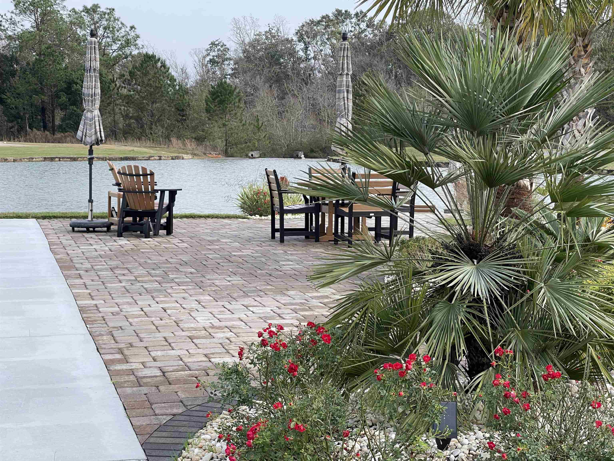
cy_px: 230
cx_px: 307
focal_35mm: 64
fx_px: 1135
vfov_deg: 22.9
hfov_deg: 30.3
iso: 20
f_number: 2.2
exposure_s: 1/416
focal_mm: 7.5
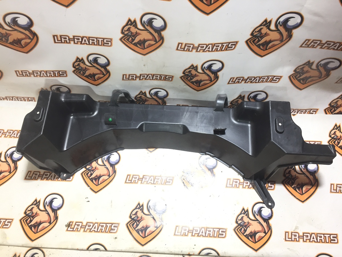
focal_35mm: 29
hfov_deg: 61.7
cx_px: 171
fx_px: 287
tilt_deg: -65.6
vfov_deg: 48.2
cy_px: 128
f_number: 2.2
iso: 40
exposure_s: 1/33
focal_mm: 4.15
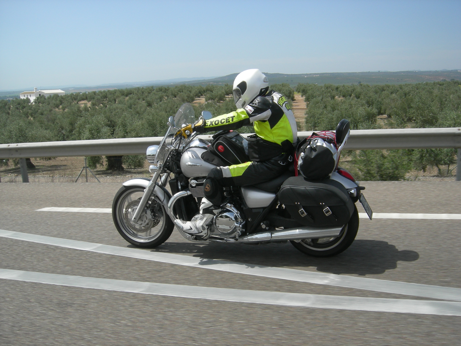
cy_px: 173
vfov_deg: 39.7
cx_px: 230
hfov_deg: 51.4
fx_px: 479
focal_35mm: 36
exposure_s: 1/980
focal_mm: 7.5
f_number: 3.4
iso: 64
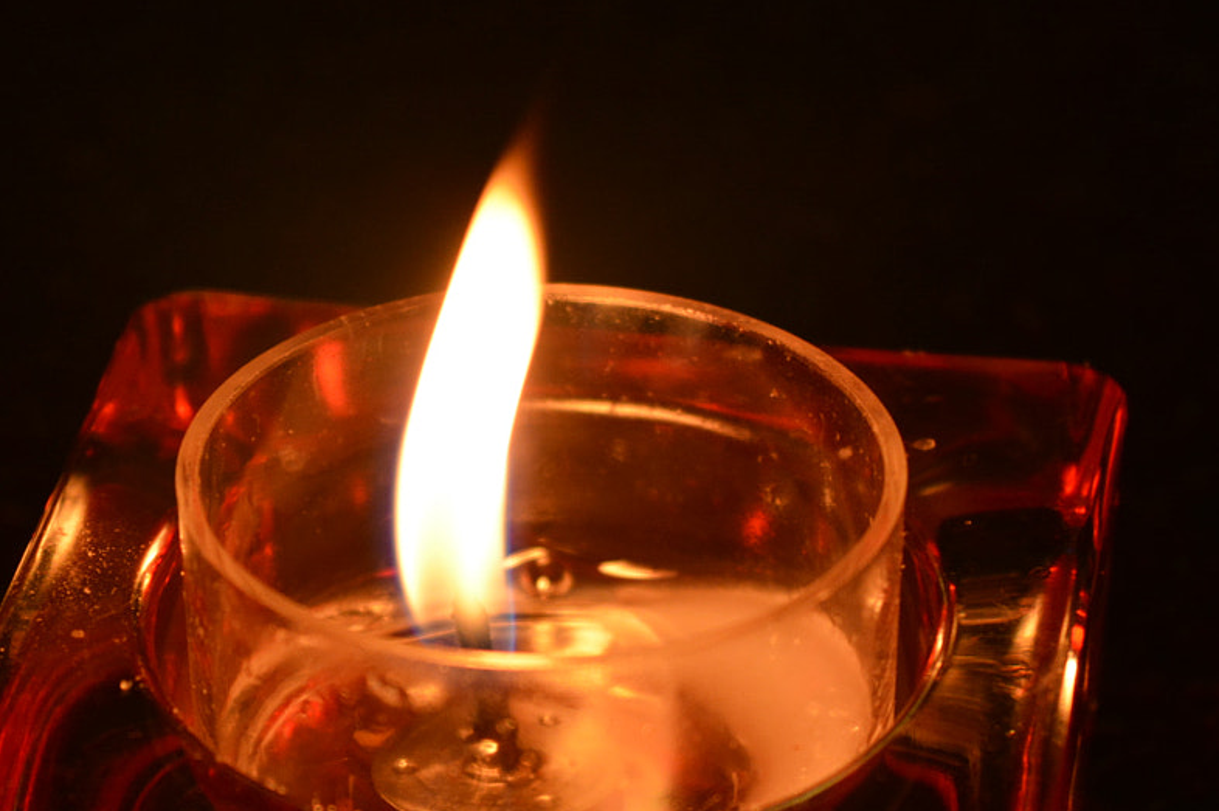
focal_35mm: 168
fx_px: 5686
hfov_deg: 12.2
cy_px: 501
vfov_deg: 8.2
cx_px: 447
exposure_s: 1/50
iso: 800
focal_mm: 55
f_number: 5.6
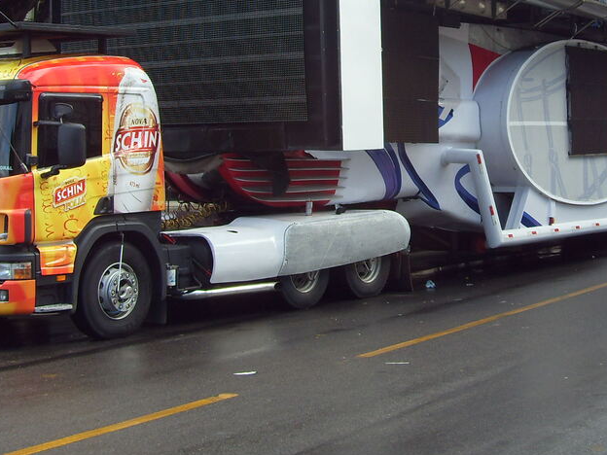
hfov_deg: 26.0
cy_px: 49
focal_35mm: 75
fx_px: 1315
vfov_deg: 19.3
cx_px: 328
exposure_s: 1/250
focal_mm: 6.6
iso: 80
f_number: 3.5
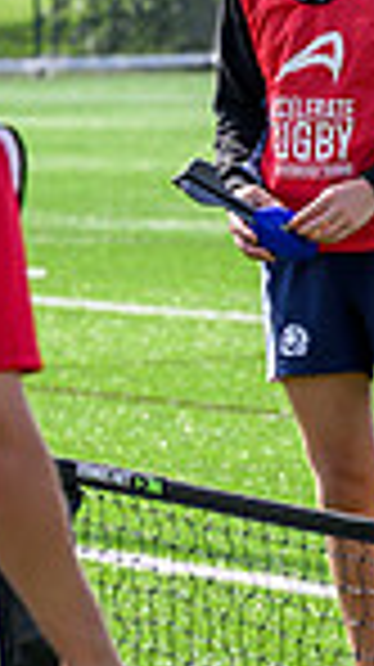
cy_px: 357
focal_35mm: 364
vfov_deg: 5.9
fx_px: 6432
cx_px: 1217
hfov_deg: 3.2
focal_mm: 79
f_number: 3.5
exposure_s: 1/1000
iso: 200
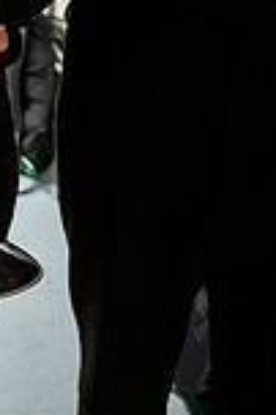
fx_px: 818
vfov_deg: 24.2
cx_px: -107
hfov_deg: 17.6
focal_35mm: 71
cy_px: -153
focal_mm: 24
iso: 3200
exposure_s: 1/60
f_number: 2.8
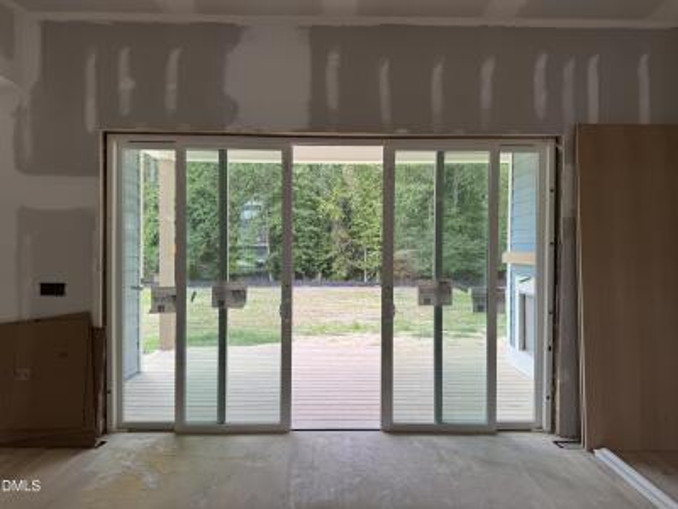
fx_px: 470
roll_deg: +0.2
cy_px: 254
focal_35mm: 24
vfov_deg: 56.8
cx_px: 339
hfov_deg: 71.6
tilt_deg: -1.2
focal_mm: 6.76
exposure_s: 1/207
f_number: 1.78
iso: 64
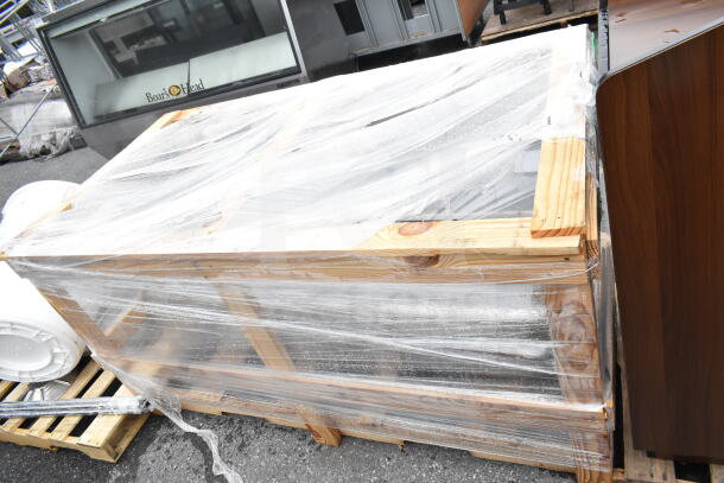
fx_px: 543
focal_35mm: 27
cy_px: 242
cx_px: 362
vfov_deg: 48.0
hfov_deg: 67.4
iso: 1600
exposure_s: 1/400
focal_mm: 18
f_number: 10
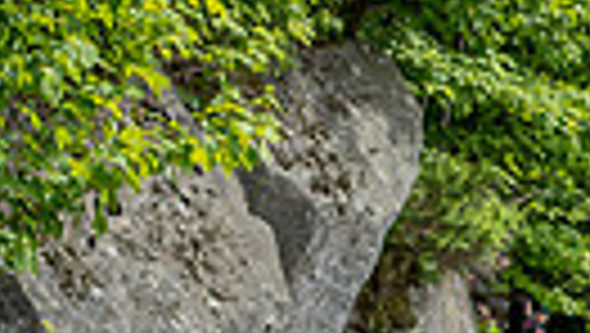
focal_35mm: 324
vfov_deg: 3.7
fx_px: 5074
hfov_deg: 6.5
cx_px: 1180
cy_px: 749
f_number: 4.5
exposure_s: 1/2000
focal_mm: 70
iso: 400
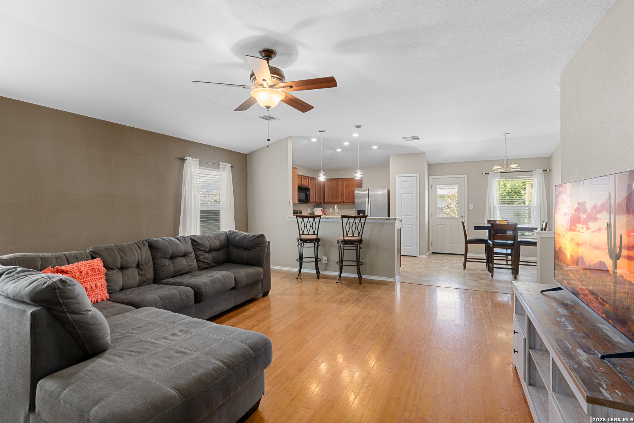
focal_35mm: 16
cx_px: 317
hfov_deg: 96.7
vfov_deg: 73.7
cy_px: 212
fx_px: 282
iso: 320
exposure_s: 1/1.67
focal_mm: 16
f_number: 7.1
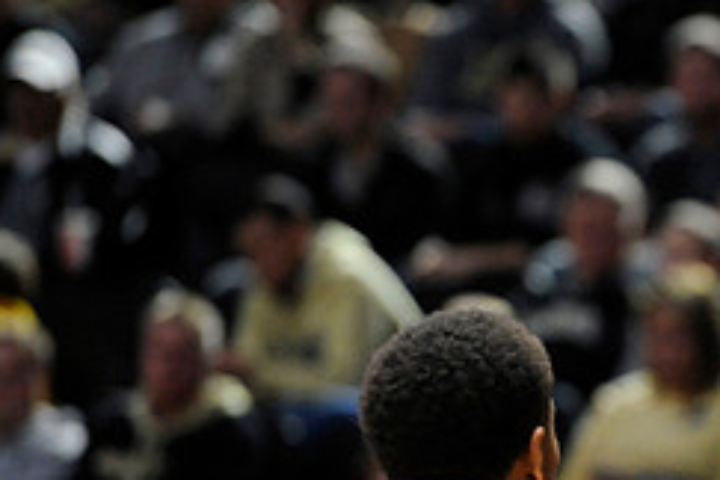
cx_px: 735
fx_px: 9559
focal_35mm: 478
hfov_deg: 4.3
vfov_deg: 2.9
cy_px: 256
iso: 4000
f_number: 3.5
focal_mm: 200
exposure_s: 1/1000
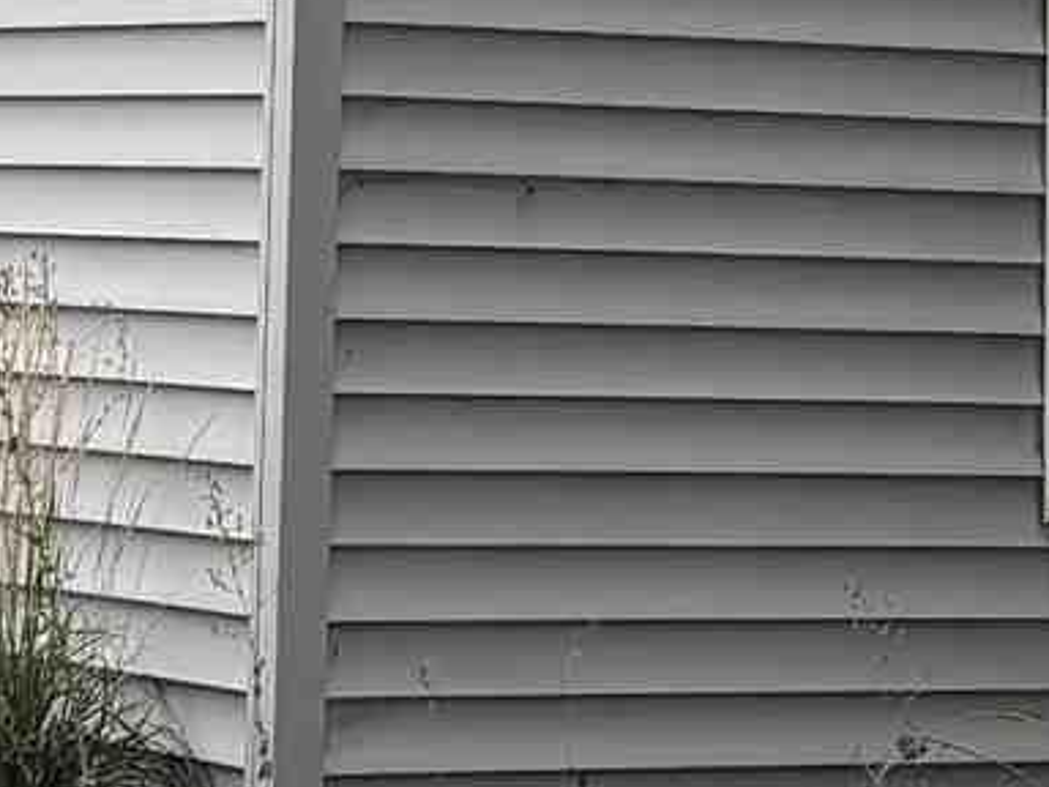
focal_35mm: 208
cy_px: -437
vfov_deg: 7.0
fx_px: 6303
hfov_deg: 9.5
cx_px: 254
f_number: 1.6
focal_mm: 5.96
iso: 50
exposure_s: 1/502
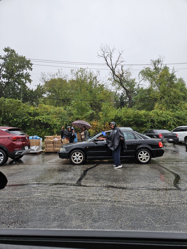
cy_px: 124
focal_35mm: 23
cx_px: 94
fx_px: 166
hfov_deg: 58.9
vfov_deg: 73.9
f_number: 1.8
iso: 32
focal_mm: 5.4
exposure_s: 1/180
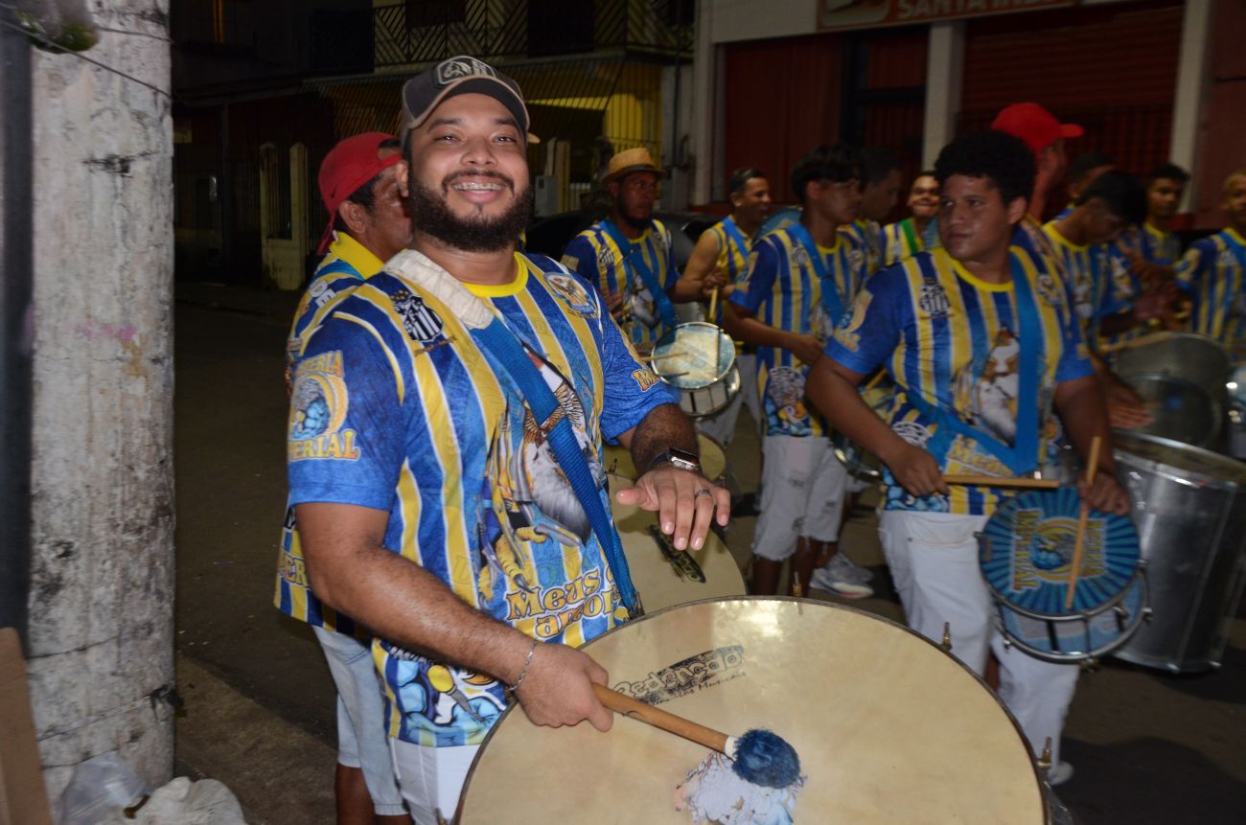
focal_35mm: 39
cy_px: 412
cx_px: 623
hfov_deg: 49.6
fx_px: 1347
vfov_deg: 34.1
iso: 800
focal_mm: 26
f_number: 4
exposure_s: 1/60
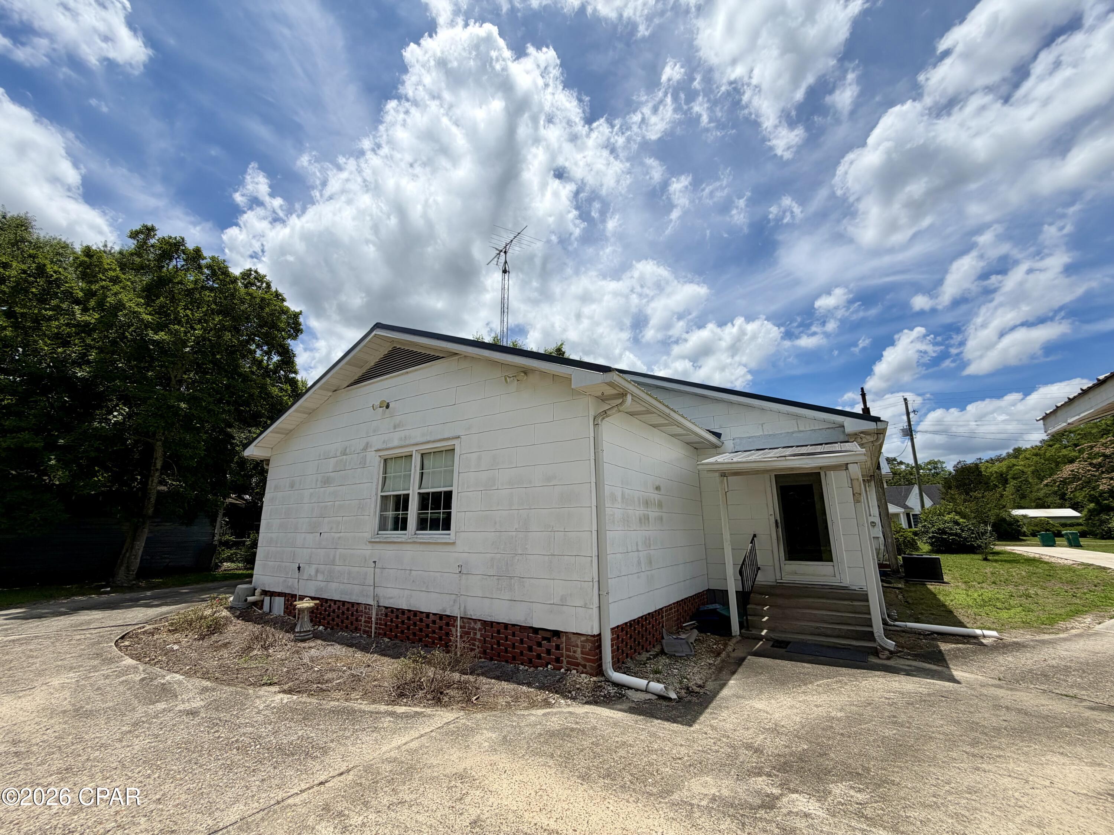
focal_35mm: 14
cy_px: 418
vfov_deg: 85.7
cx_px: 557
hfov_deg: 102.1
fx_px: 451
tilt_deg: +13.5
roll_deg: +0.5
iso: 20
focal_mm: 2.22
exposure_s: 1/1656
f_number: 2.2
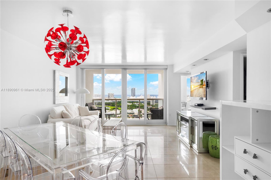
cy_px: 90
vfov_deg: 59.5
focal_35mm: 21
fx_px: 158
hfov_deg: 81.2
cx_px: 136
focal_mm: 21
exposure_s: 1/25
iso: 400
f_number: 8
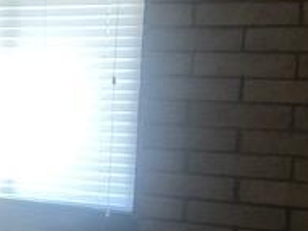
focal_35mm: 94
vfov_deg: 15.6
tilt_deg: -7.8
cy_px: 191
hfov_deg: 19.7
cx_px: -56
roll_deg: -0.5
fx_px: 836
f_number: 1.8
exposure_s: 1/40
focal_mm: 3.99
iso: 25
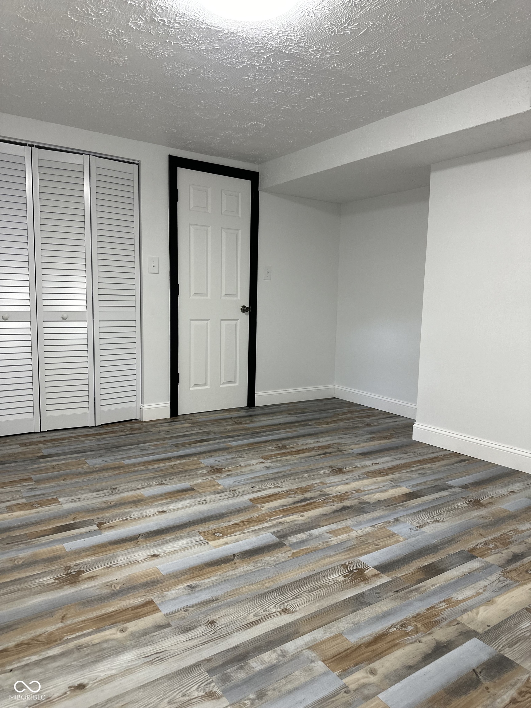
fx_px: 491
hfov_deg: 56.8
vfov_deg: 71.6
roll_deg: -1.7
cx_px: 266
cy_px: 354
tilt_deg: -5.7
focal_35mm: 24
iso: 160
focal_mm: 6.86
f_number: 1.78
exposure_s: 1/60
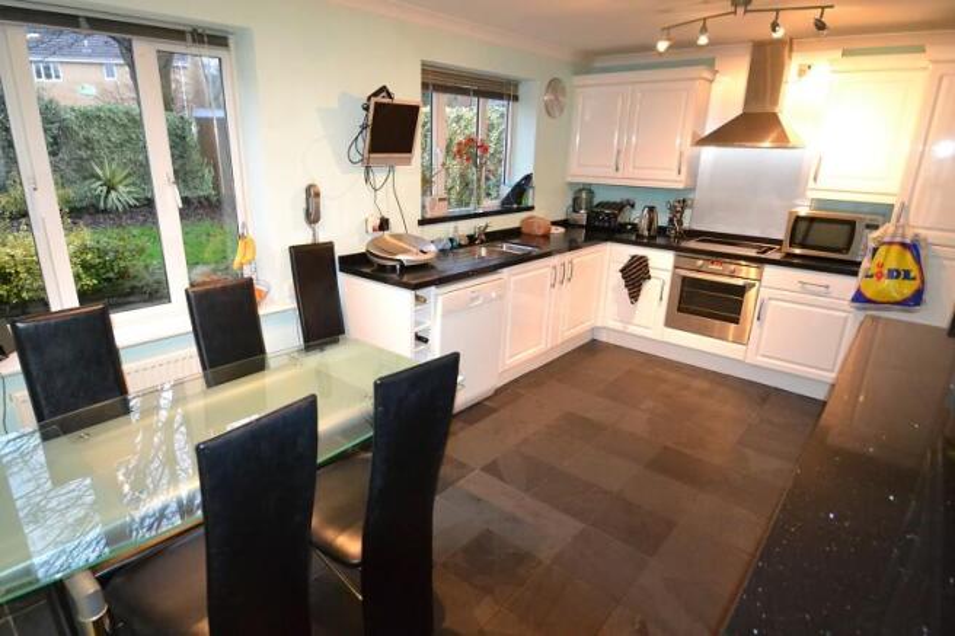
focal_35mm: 18
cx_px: 478
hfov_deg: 90.0
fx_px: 477
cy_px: 318
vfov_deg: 67.4
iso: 3200
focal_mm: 12
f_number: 3.8
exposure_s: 1/60
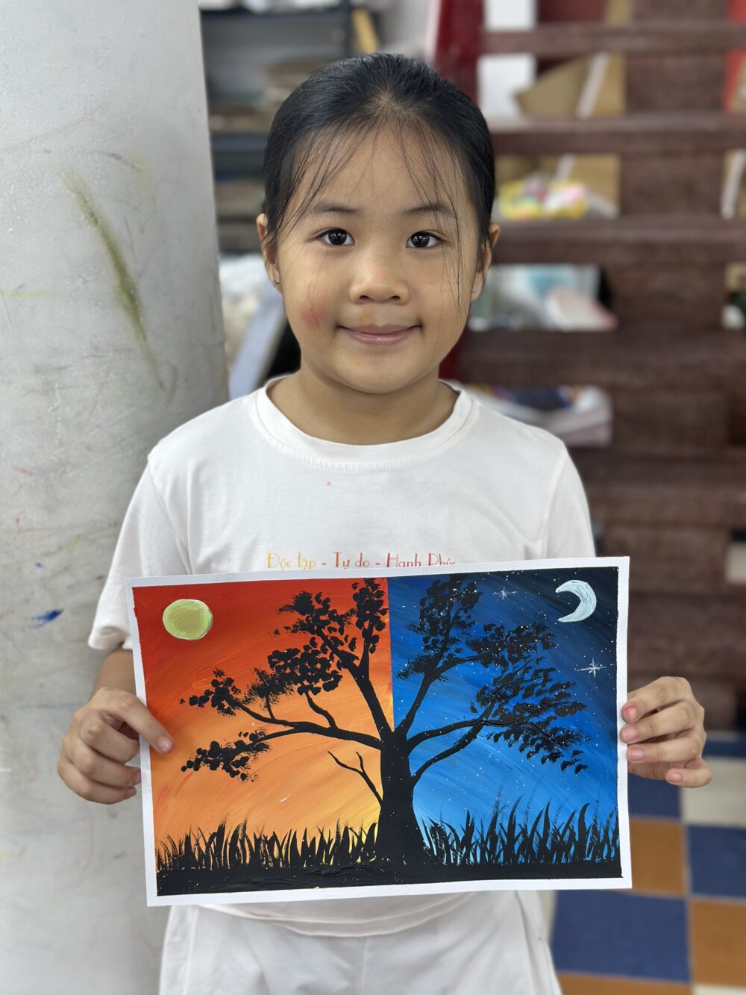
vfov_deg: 39.7
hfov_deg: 30.3
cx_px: 373
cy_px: 498
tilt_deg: -20.2
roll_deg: +1.6
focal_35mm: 48
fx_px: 1379
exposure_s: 1/100
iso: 64
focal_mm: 6.86
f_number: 1.78
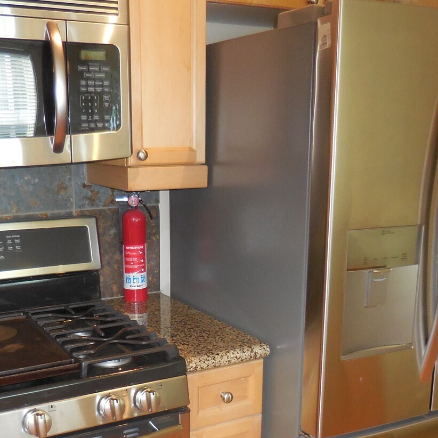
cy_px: 289
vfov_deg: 38.8
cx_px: 180
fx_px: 616
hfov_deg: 39.0
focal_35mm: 43
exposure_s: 1/25
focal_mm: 4.5
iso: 400
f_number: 3.3
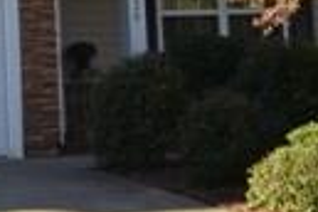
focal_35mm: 194
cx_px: -111
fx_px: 1714
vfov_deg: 7.0
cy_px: -75
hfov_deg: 10.3
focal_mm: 26
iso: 100
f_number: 5.6
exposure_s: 1/125
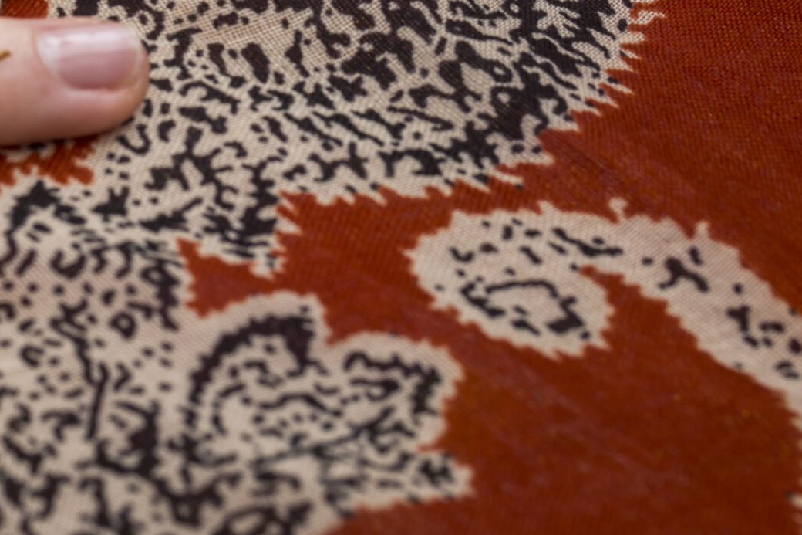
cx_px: -180
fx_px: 2878
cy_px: -114
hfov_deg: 15.3
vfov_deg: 10.4
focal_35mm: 129
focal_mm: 35
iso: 100
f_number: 6.3
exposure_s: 1/125
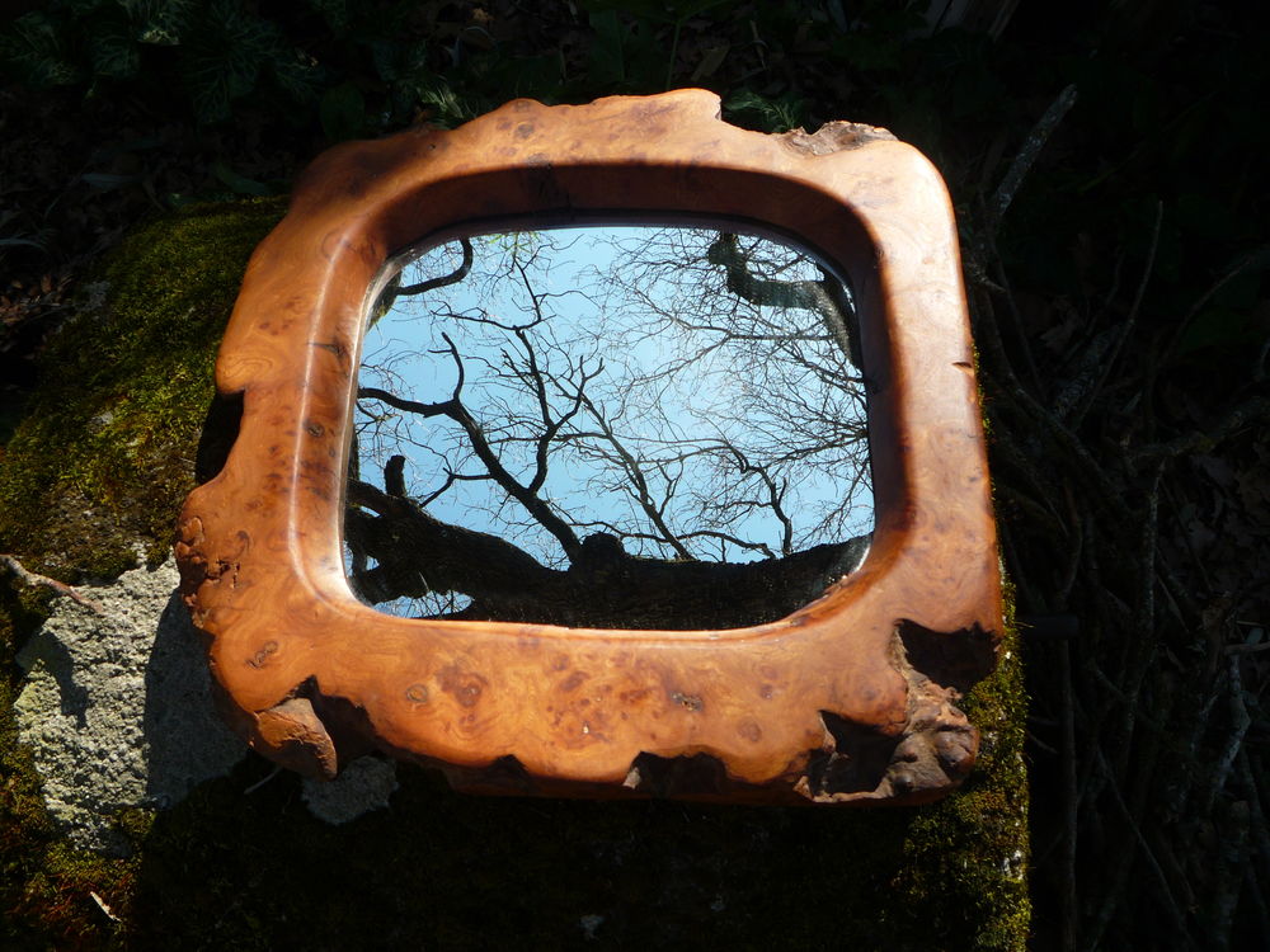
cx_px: 635
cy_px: 476
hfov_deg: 60.0
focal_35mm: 30
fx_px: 1101
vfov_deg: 46.8
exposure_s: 1/400
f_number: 4
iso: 100
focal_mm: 5.2
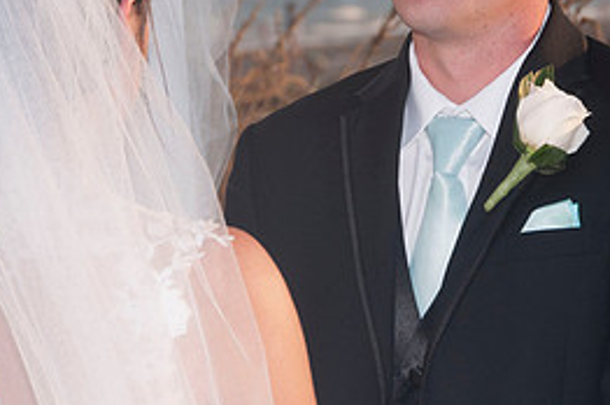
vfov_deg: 3.9
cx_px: 363
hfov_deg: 5.9
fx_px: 5906
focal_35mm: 349
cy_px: 138
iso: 100
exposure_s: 1/250
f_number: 10
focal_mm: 105
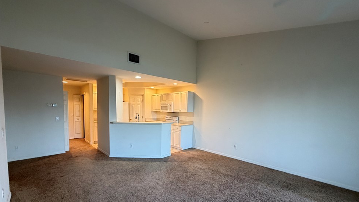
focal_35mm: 16
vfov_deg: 66.5
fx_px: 152
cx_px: 175
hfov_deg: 99.4
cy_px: 120
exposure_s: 1/60
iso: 320
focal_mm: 2.22
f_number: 2.2
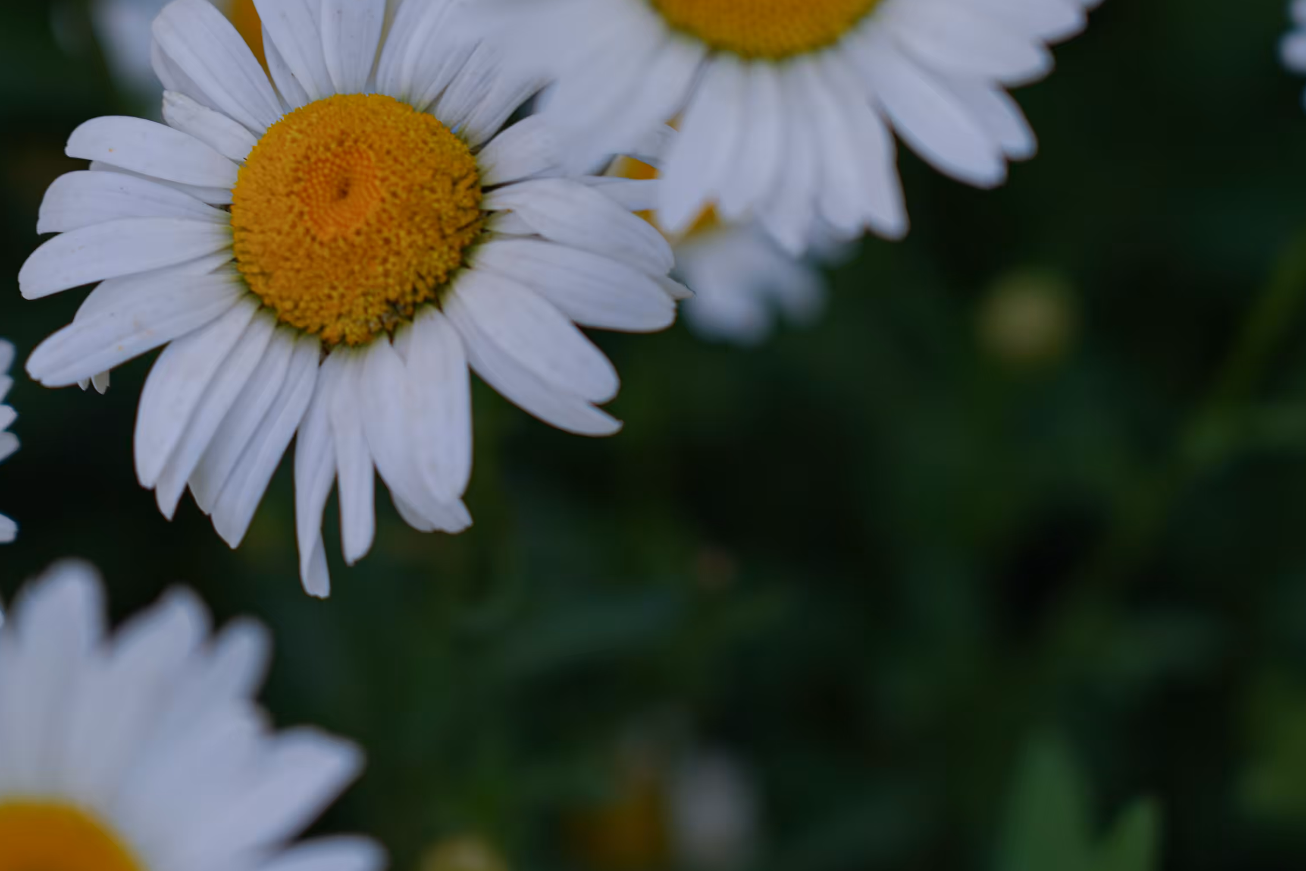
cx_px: 419
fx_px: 7545
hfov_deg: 9.9
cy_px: 222
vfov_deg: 6.6
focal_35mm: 208
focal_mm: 105
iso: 50
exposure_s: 1/160
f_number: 4
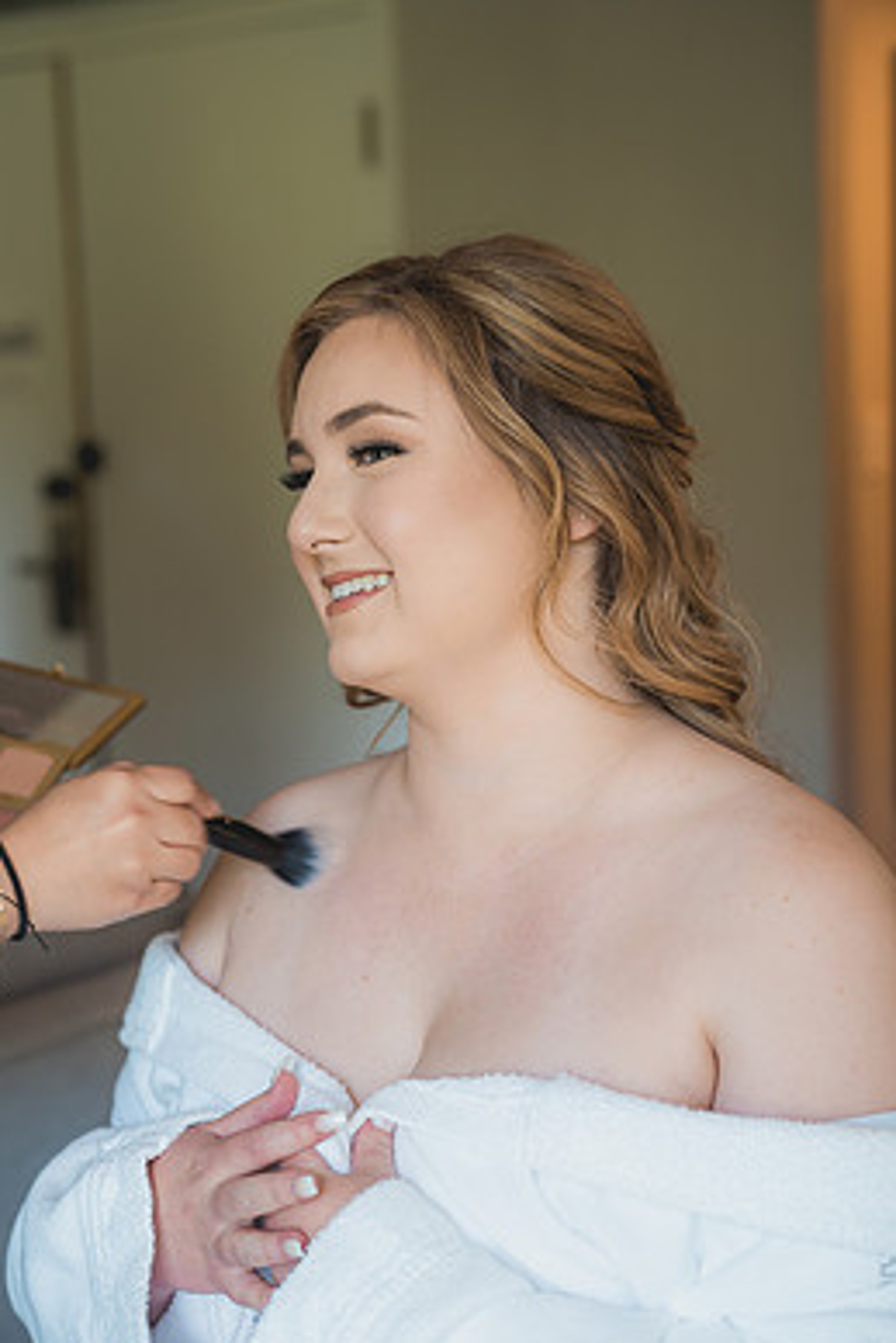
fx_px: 2163
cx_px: 394
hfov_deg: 23.4
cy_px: 730
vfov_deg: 34.5
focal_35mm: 58
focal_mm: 50
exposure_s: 1/125
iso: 800
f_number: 2.5
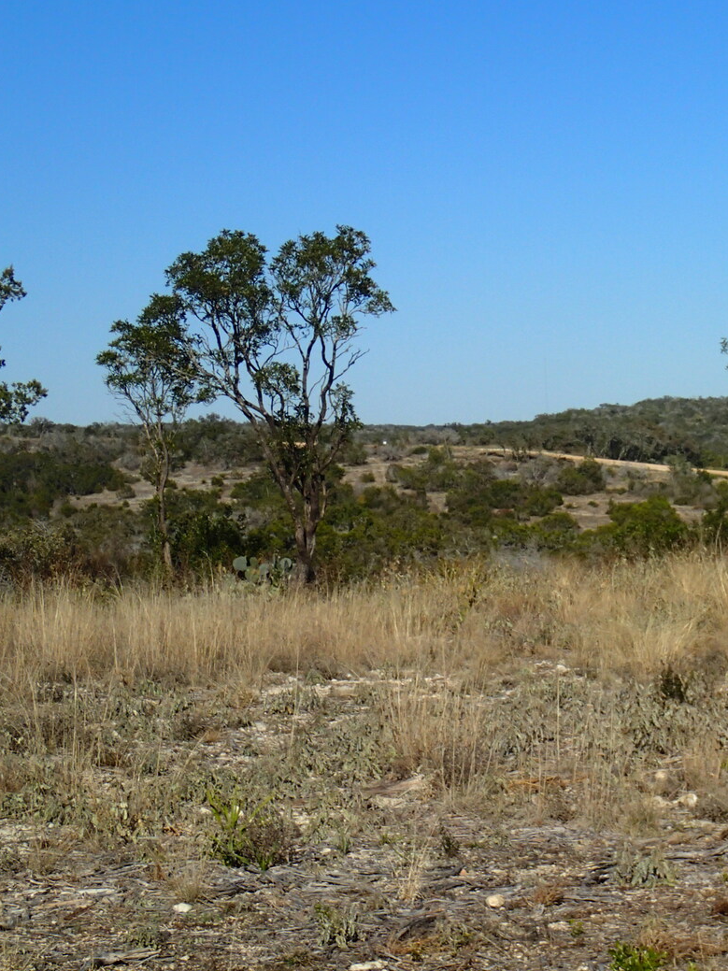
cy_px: 474
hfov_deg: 15.1
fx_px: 2721
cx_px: 662
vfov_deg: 20.2
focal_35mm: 97
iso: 100
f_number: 5.6
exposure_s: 1/1000
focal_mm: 12.6
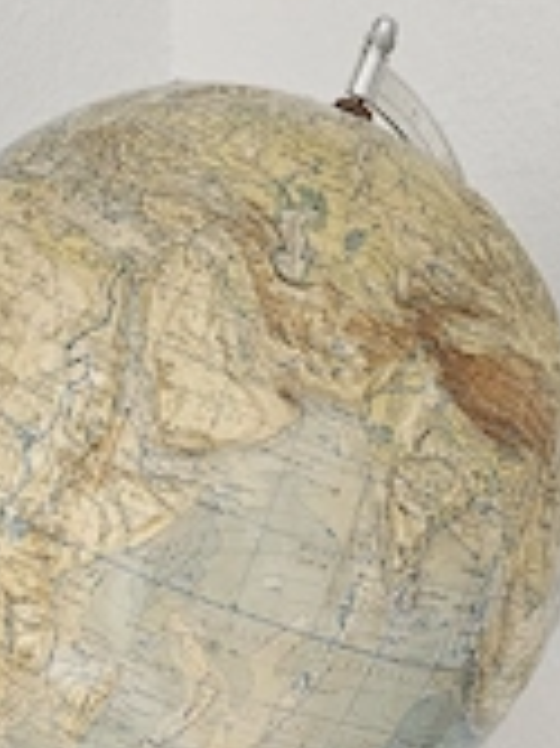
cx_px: 157
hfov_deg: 26.3
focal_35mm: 55
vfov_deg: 30.2
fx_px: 1188
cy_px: 878
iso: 800
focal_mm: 5.4
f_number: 1.8
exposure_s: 1/101
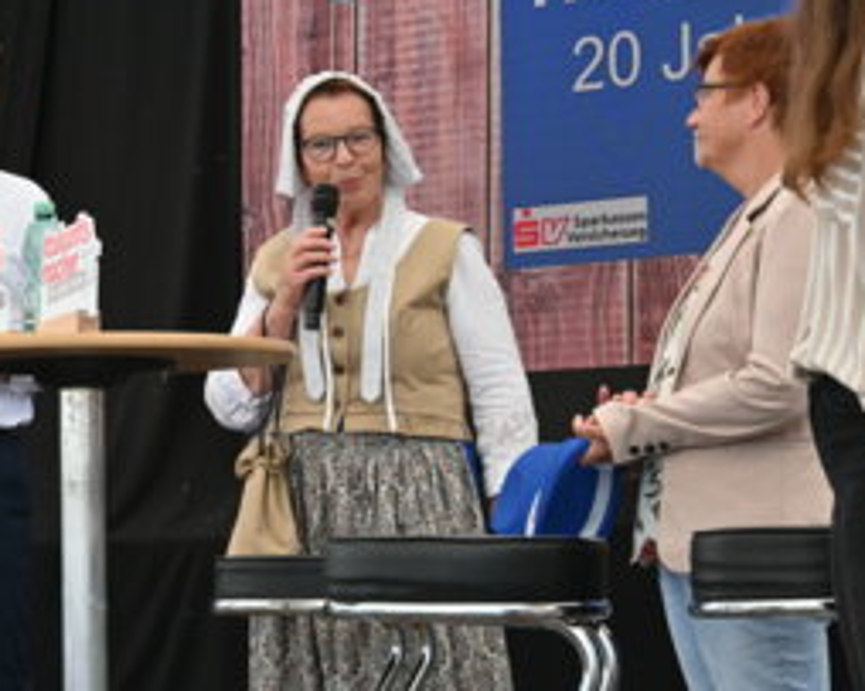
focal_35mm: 111
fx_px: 2841
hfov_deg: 17.3
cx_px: 289
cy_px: 356
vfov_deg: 13.9
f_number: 10
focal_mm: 50
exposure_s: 1/250
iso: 320
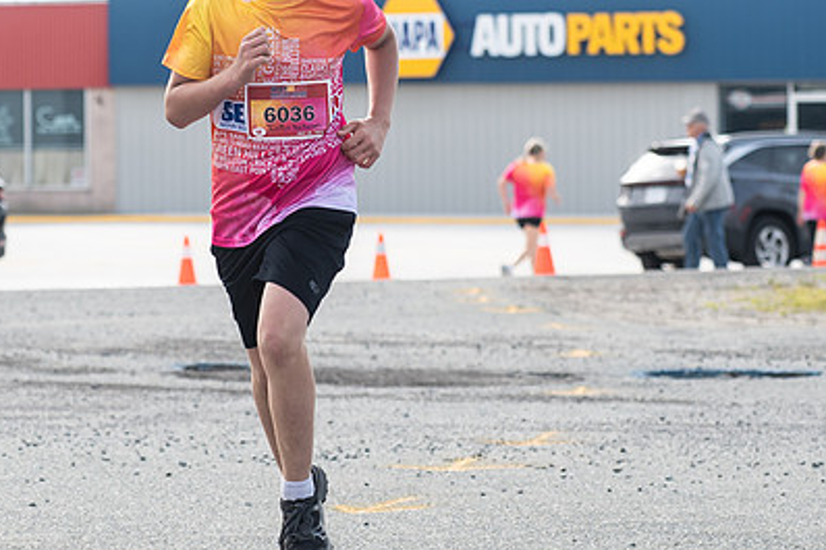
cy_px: 48
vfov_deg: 6.3
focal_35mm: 216
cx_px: 274
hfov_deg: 9.5
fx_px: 4954
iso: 250
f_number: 4.5
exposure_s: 1/1000
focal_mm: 92
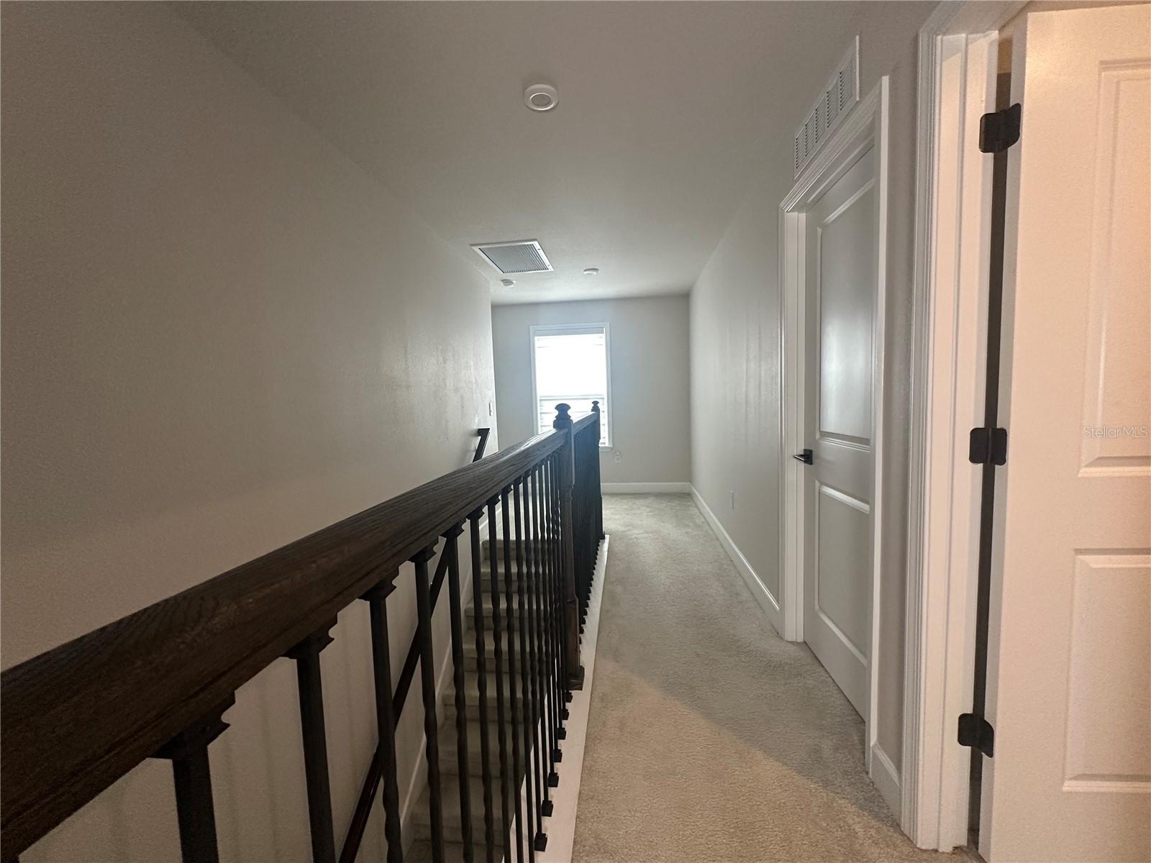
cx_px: 576
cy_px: 432
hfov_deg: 102.1
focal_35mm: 14
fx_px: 466
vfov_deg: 85.7
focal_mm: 2.22
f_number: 2.2
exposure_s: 1/120
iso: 250
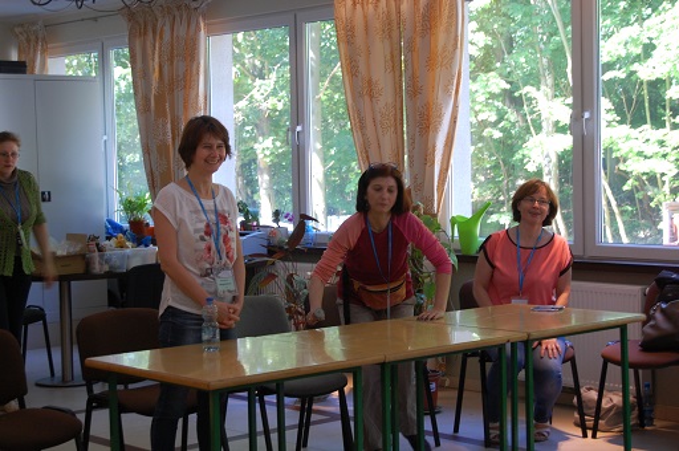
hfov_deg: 28.1
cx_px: 340
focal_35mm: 72
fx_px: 1356
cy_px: 226
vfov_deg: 18.9
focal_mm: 48
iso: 400
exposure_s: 1/40
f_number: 5.6
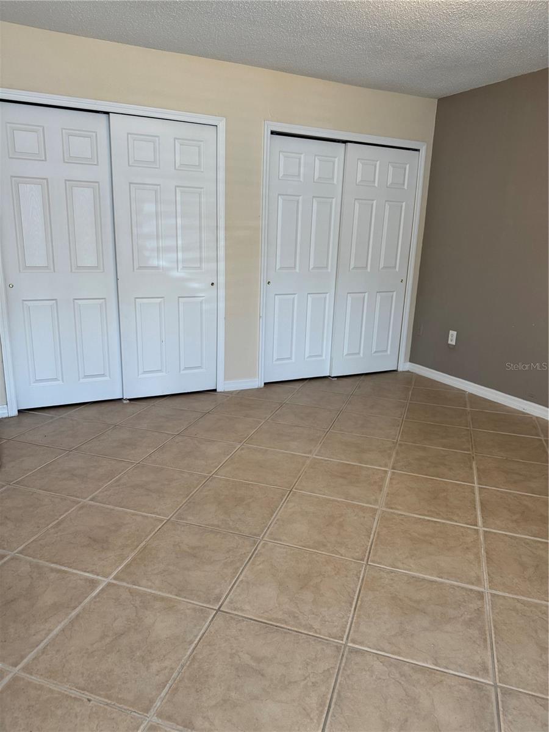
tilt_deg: -14.6
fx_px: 508
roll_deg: -2.0
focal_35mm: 24
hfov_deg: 56.8
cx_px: 274
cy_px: 366
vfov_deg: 71.6
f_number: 1.78
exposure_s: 1/120
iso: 200
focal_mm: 6.76
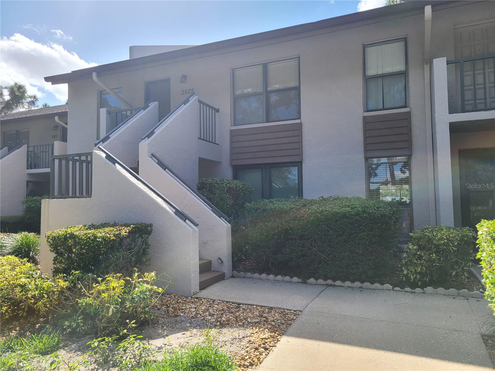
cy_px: 186
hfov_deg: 67.3
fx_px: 372
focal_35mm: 26
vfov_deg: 53.1
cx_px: 248
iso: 40
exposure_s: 1/1126
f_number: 1.8
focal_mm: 5.4
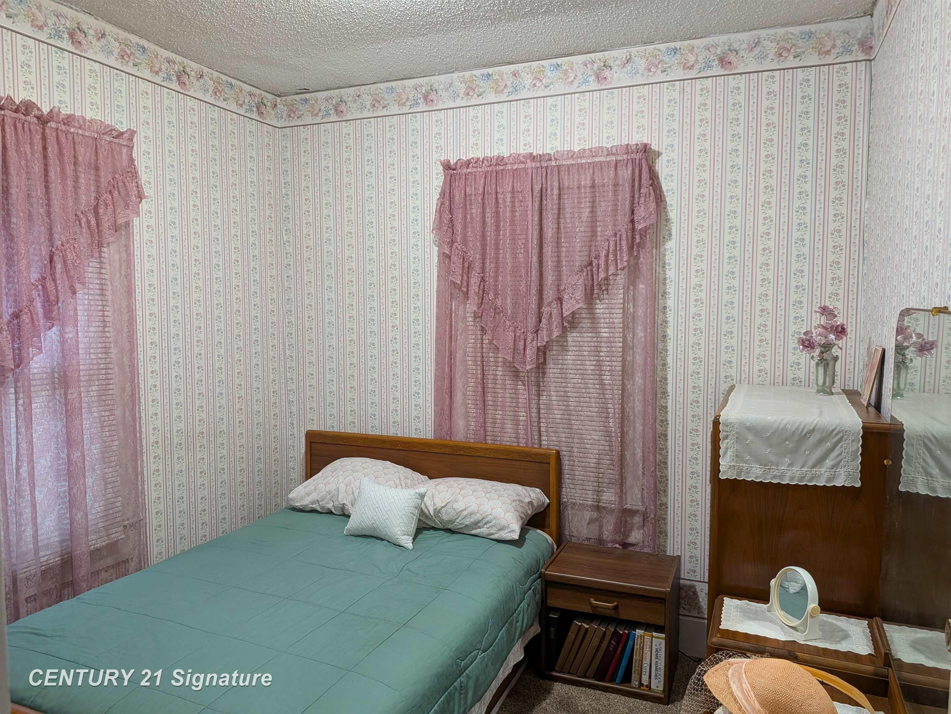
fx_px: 659
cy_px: 357
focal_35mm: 24
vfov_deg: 56.8
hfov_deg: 71.6
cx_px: 476
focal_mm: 4.53
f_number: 1.7
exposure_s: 1/23.8
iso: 247
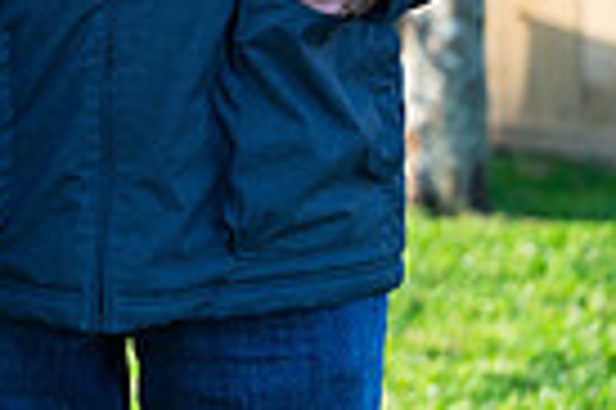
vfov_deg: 3.8
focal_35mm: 359
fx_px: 6136
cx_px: -522
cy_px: -433
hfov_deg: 5.6
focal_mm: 85
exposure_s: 1/640
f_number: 3.2
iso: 320
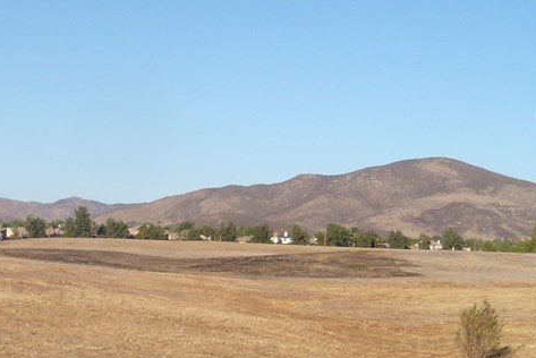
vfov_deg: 16.6
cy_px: 335
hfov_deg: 24.1
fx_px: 1207
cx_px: 23
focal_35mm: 81
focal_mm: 6.4
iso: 80
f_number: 8.5
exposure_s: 1/160
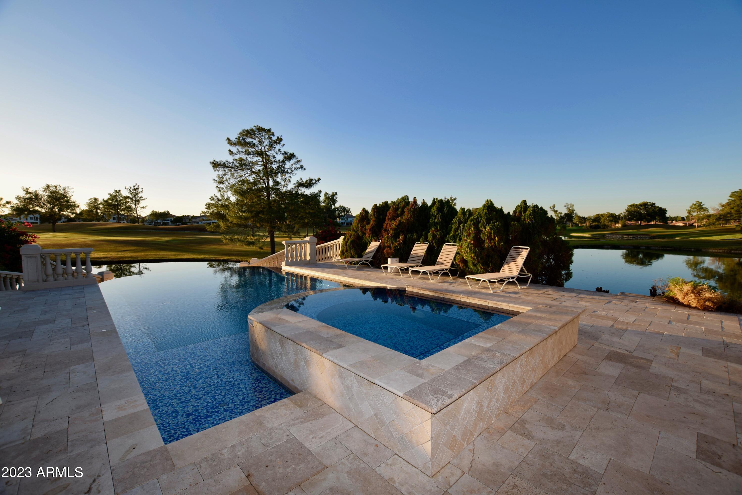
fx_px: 309
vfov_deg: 77.3
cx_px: 371
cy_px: 248
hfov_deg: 100.4
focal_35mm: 15
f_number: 6.3
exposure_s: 1/160
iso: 100
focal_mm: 10
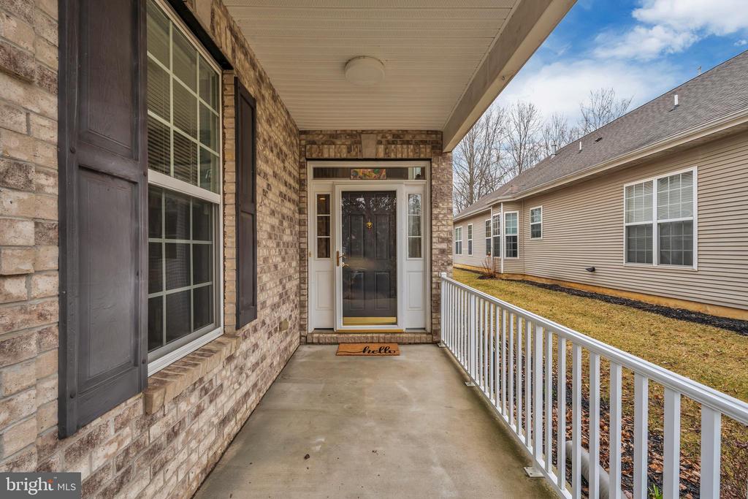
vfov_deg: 73.8
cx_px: 374
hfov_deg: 96.7
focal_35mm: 16
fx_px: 332
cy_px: 250
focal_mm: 16
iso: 320
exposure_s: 1/20
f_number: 14
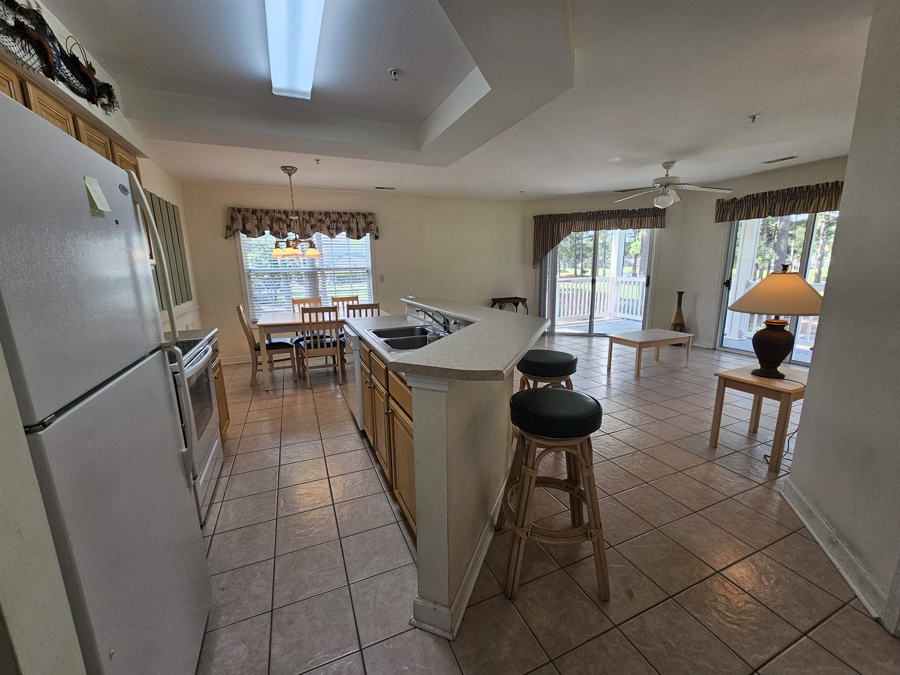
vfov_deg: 89.9
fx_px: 338
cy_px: 338
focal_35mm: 13
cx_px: 450
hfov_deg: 106.2
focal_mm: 2.2
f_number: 2.2
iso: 80
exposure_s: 1/120
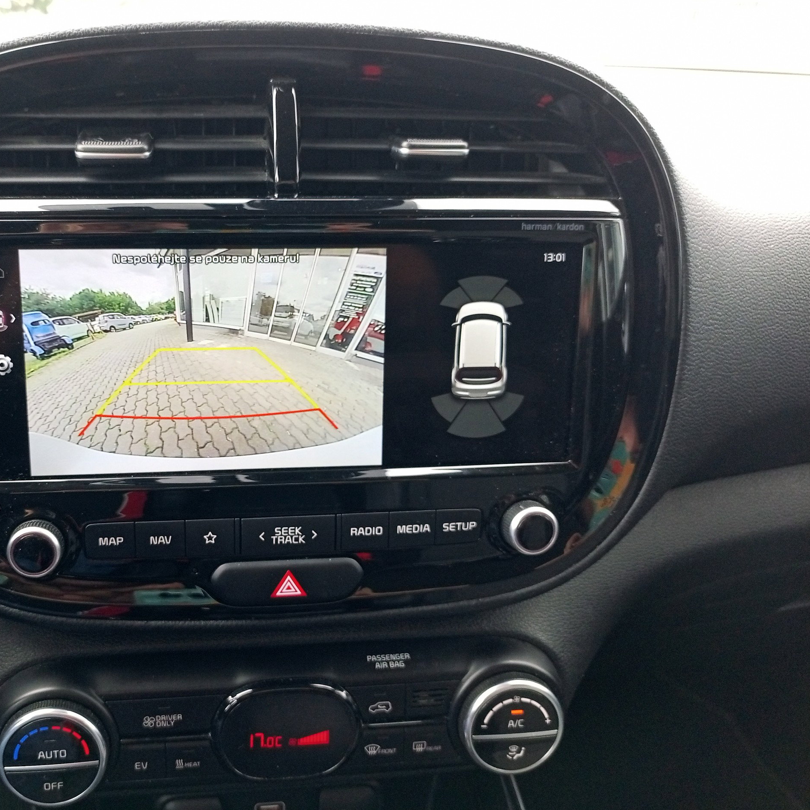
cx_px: 263
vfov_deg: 54.0
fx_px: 794
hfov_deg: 52.9
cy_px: 401
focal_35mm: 30
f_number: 1.79
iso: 365
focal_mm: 4.69
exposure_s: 1/100
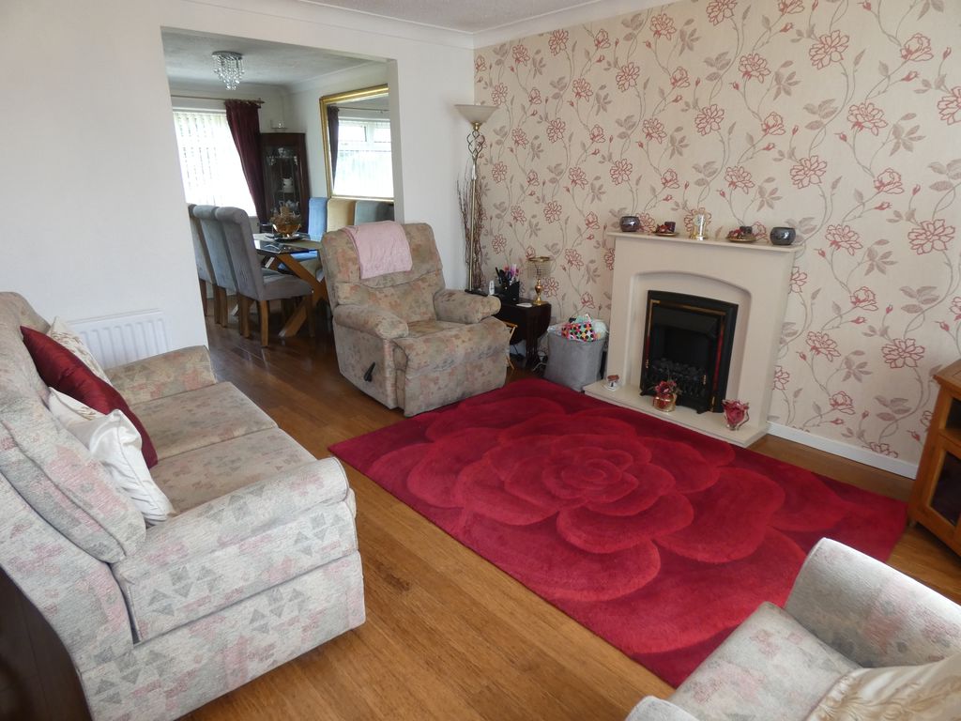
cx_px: 480
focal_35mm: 20
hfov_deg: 81.7
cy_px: 360
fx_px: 555
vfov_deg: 66.0
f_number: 2.8
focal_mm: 3.6
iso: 200
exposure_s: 1/60
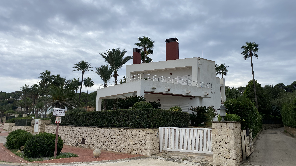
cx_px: 151
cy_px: 77
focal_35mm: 29
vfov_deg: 40.2
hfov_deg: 66.1
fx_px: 228
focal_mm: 4.25
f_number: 1.8
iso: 32
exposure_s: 1/1996
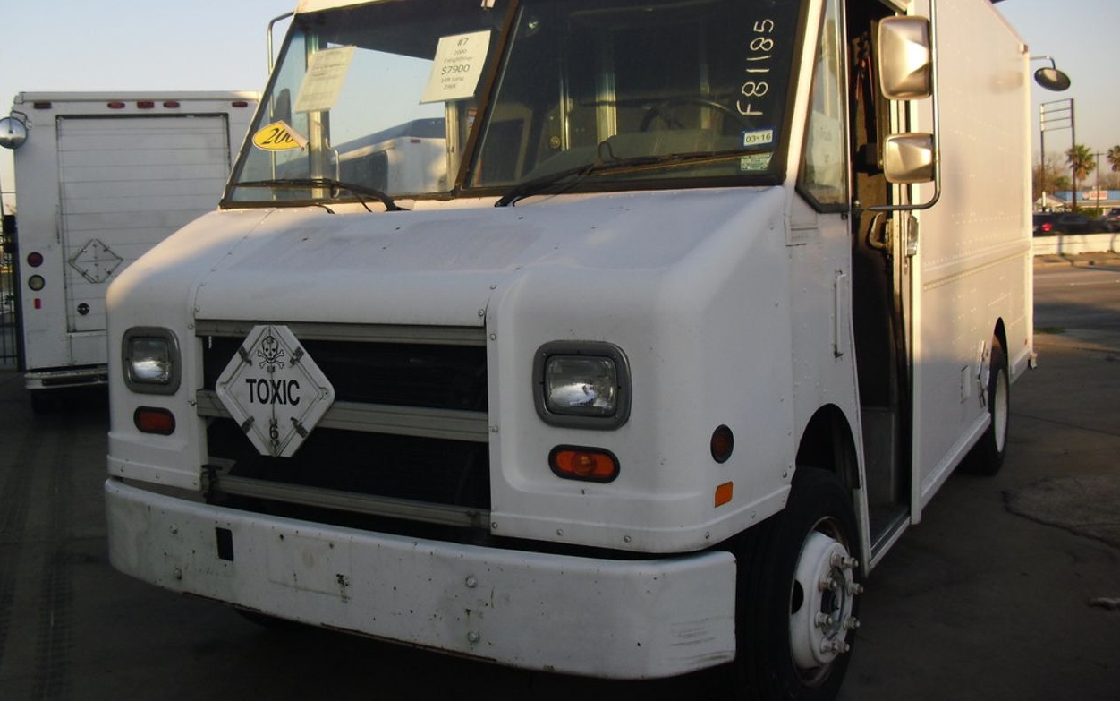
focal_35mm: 39
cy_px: 278
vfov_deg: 32.7
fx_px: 1191
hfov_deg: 50.4
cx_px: 556
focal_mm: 6.3
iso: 100
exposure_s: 1/100
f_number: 7.8
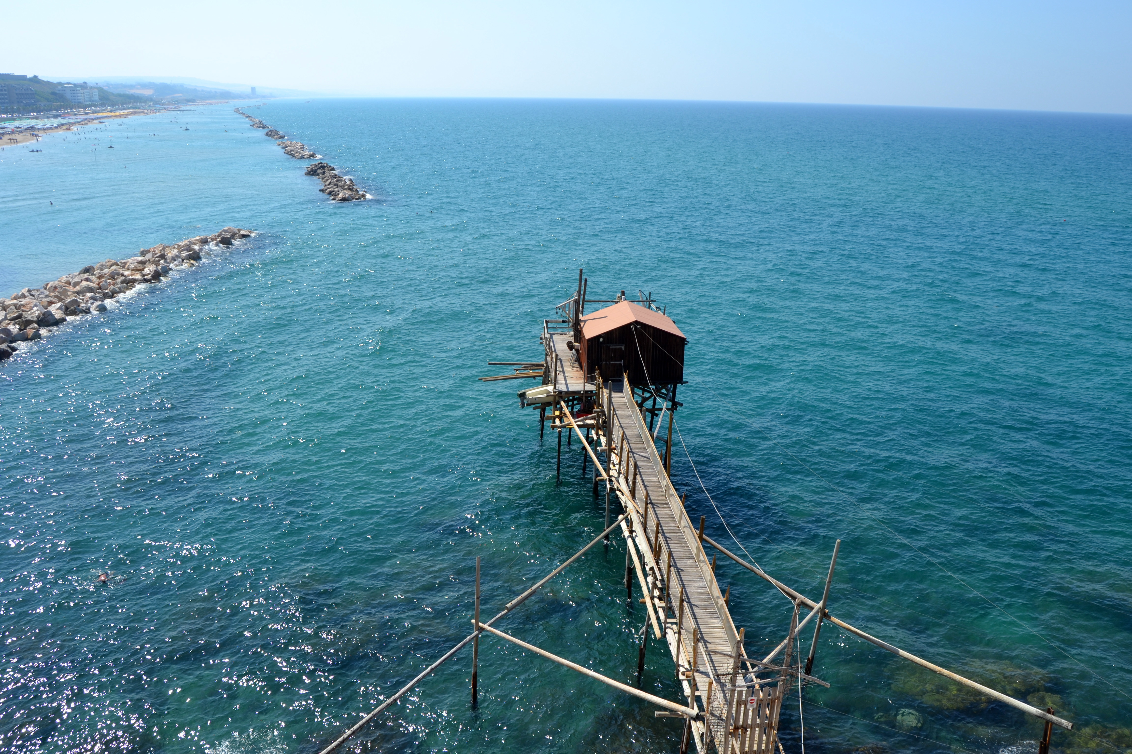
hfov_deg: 67.4
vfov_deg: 47.9
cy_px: 377
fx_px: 849
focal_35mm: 27
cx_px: 566
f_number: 8
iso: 100
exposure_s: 1/250
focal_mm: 18
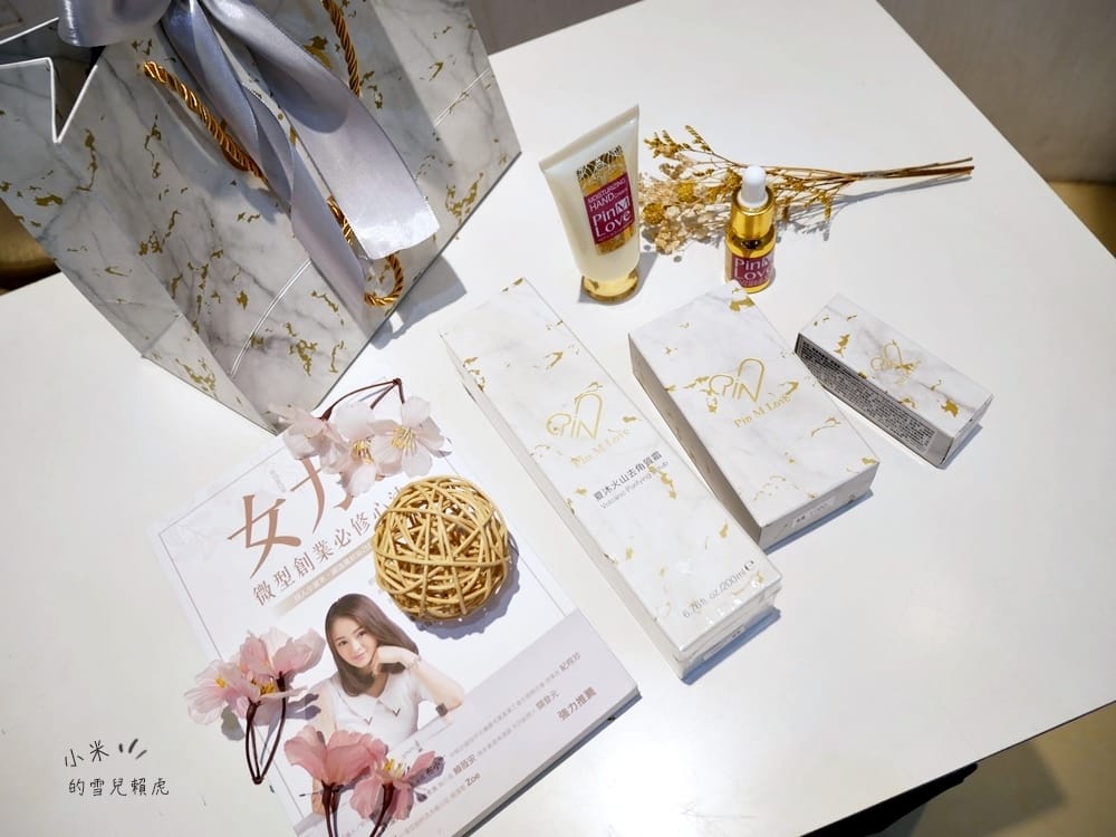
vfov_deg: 56.8
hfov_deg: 71.6
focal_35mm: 24
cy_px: 418
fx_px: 774
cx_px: 558
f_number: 3.5
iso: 200
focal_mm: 12
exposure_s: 1/60
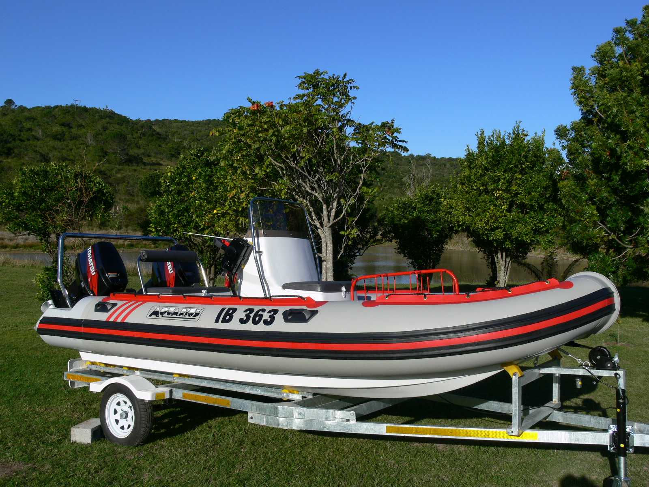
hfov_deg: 52.6
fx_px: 656
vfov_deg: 40.7
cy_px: 244
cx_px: 324
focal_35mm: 35
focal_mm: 7.4
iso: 80
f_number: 5.6
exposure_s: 1/500
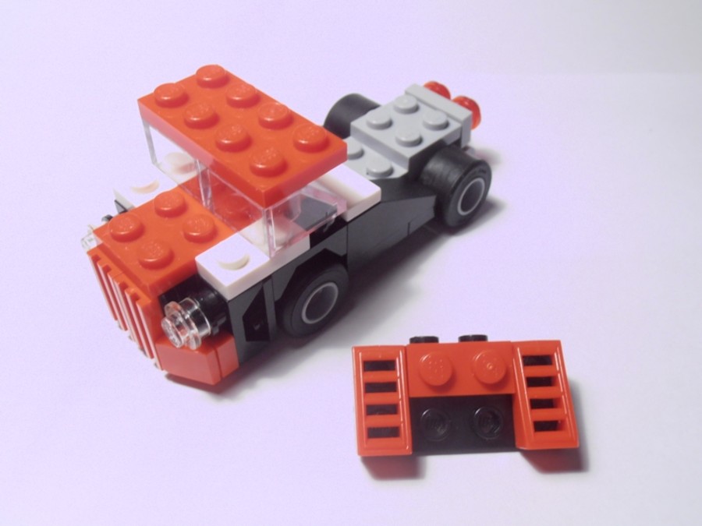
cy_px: 263
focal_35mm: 37
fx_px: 750
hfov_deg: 50.1
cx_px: 351
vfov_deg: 38.7
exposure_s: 1/40
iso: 80
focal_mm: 6.61
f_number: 3.9
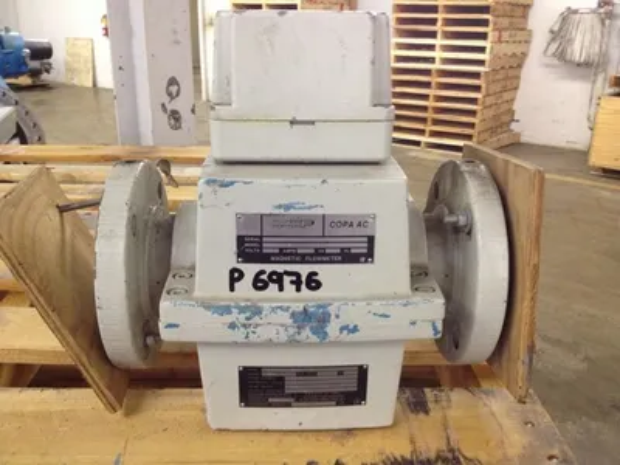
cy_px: 232
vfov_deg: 40.7
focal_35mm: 35
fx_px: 627
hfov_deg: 52.6
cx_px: 310
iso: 160
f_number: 2.4
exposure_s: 1/20
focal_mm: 4.28
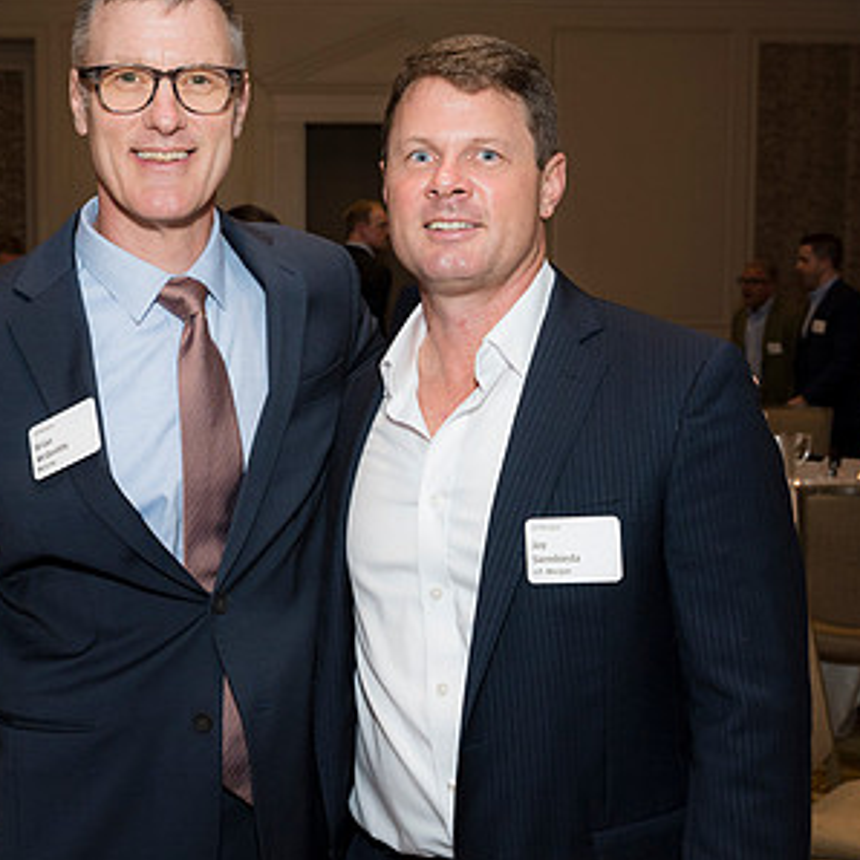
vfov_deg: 29.5
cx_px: 309
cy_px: 411
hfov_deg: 29.4
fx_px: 1630
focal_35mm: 58
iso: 800
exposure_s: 1/125
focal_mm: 35
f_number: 5.6
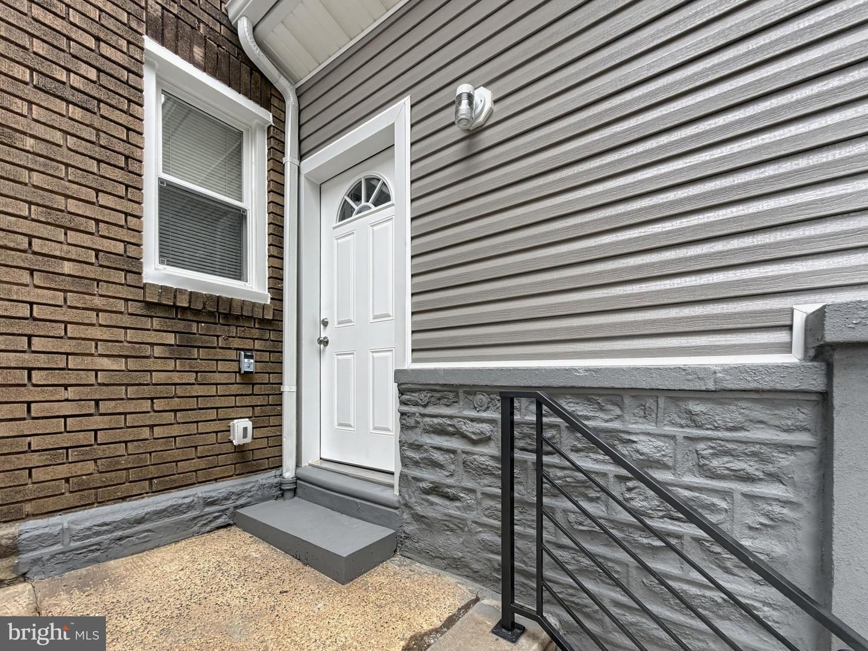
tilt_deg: +3.4
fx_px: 351
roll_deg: +0.4
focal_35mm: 14
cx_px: 434
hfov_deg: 102.0
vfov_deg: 85.7
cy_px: 326
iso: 64
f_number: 2.2
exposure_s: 1/121
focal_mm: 2.2
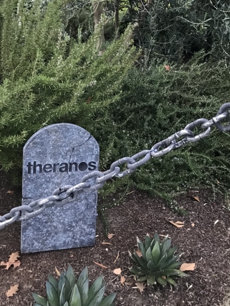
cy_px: 90
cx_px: 126
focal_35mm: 47
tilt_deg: -15.8
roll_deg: -7.6
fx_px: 416
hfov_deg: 30.9
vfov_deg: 39.7
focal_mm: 3.99
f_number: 1.8
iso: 50
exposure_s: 1/15
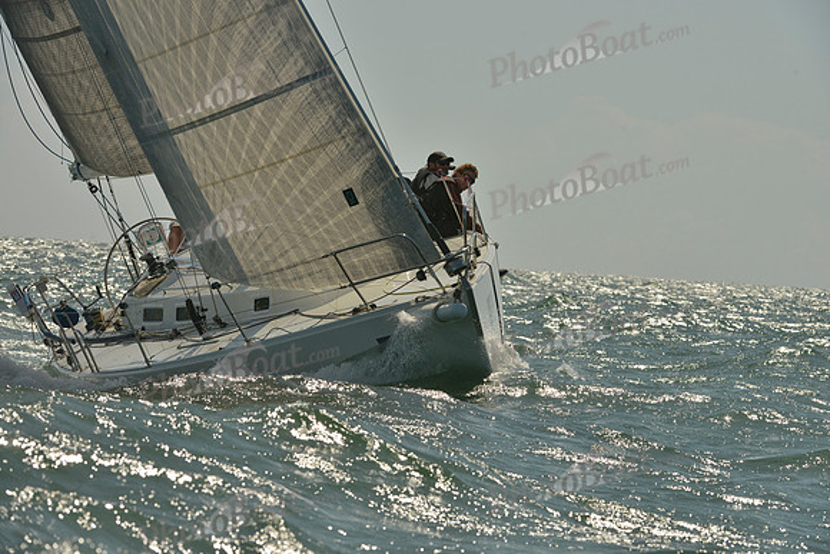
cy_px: 277
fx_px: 4612
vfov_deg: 6.9
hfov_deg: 10.3
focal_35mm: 200
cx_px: 415
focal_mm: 200
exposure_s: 1/1600
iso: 280
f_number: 11
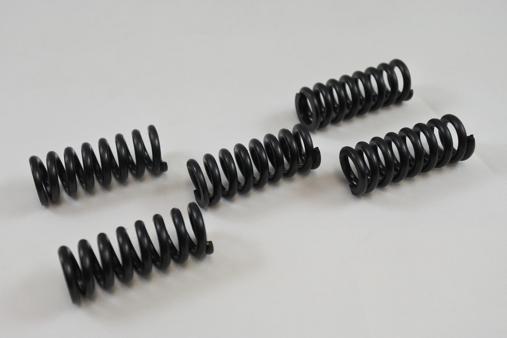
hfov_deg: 53.1
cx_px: 254
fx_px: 507
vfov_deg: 36.9
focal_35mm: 36
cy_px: 169
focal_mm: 13.4
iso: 400
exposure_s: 1/200
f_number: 4
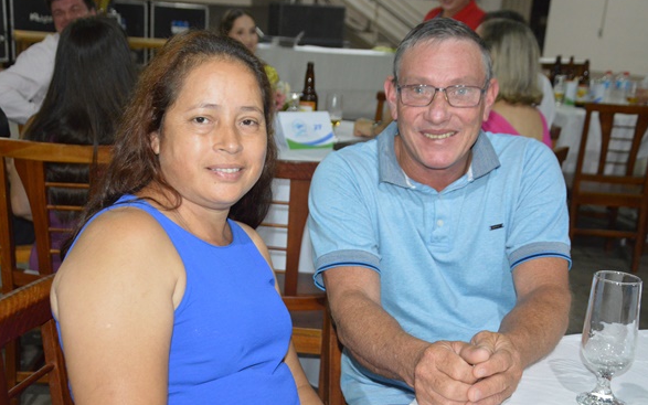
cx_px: 321
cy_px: 204
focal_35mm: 50
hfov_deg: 40.3
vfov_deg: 25.8
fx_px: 883
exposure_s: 1/60
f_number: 4.2
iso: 2500
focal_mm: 32
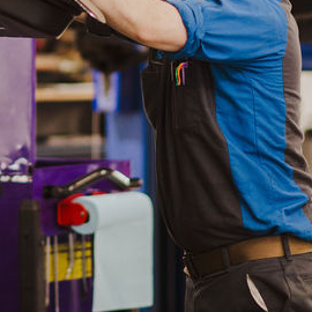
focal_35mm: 274
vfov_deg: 6.4
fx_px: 2794
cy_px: 11
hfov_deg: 6.4
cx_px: -10
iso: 500
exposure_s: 1/250
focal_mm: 85
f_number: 1.8
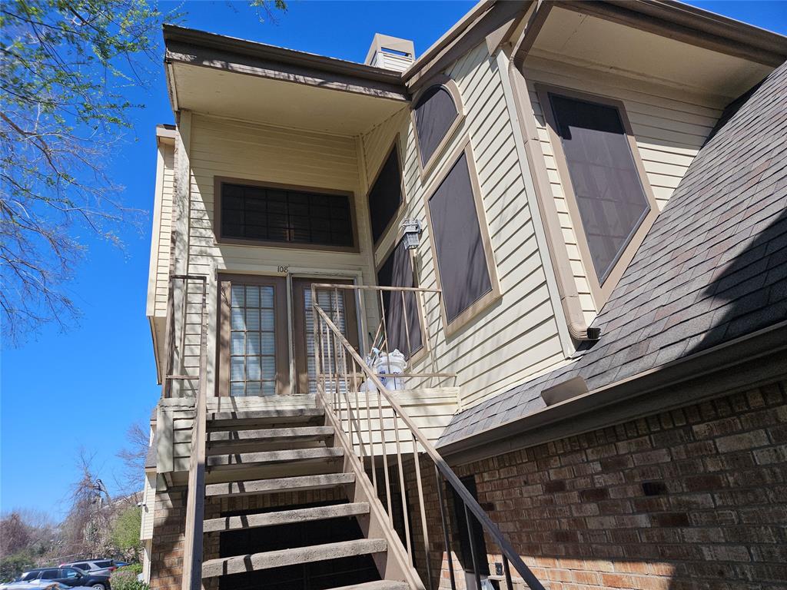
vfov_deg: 58.9
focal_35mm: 23
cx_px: 394
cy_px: 295
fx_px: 523
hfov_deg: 73.9
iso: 25
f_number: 1.8
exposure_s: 1/1894
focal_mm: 5.4
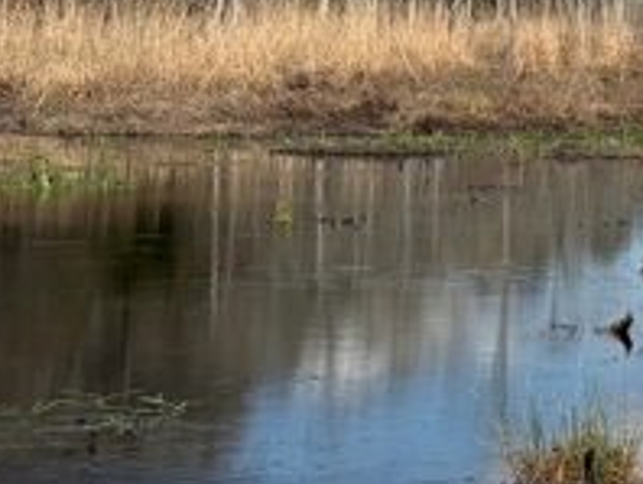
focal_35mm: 155
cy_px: -75
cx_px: 916
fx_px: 2883
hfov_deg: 12.2
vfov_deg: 9.5
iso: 64
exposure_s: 1/8772
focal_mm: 6.76
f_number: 1.78
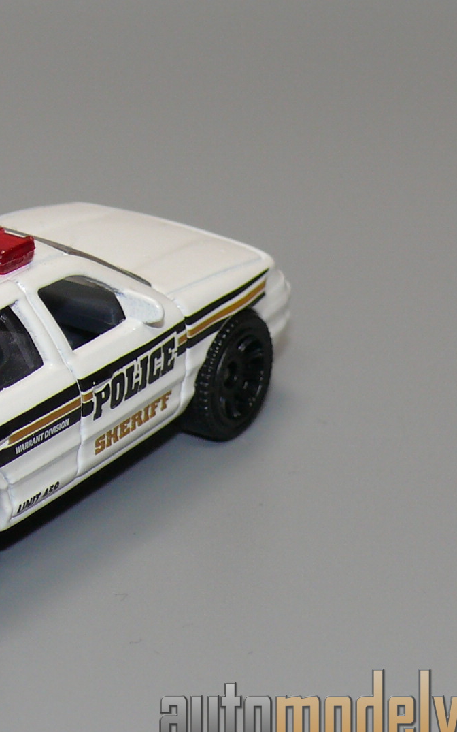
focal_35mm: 183
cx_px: 3
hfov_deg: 7.1
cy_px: 364
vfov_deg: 11.4
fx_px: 3646
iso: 100
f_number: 4
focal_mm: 14.3
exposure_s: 1/30
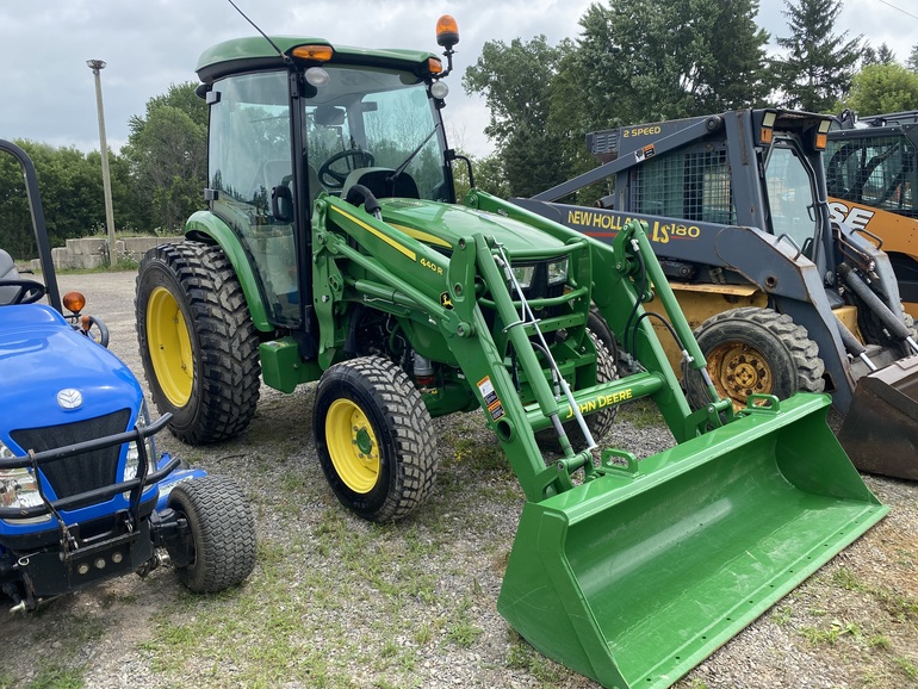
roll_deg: +2.1
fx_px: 716
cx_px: 451
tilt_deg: -5.9
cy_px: 348
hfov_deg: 65.3
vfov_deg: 51.4
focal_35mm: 27
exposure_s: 1/738
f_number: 1.8
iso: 32
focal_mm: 4.25
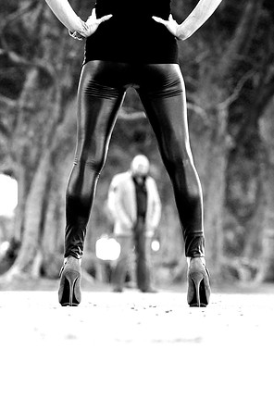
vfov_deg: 9.0
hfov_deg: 6.0
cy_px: 206
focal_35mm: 228
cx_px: 137
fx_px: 2603
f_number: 7.1
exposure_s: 1/200
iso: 200
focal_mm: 150
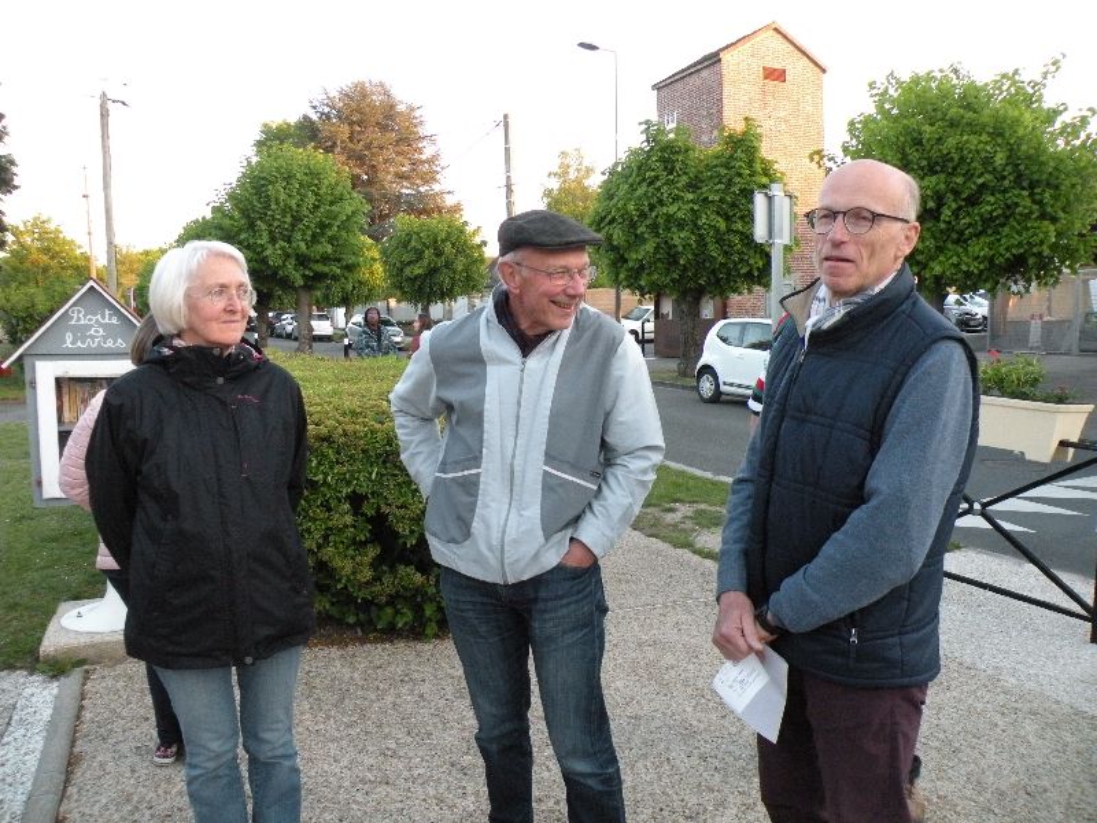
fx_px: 856
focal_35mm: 27
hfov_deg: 65.3
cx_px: 548
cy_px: 412
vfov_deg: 51.4
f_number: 2.8
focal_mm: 4.7
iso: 400
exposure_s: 1/250
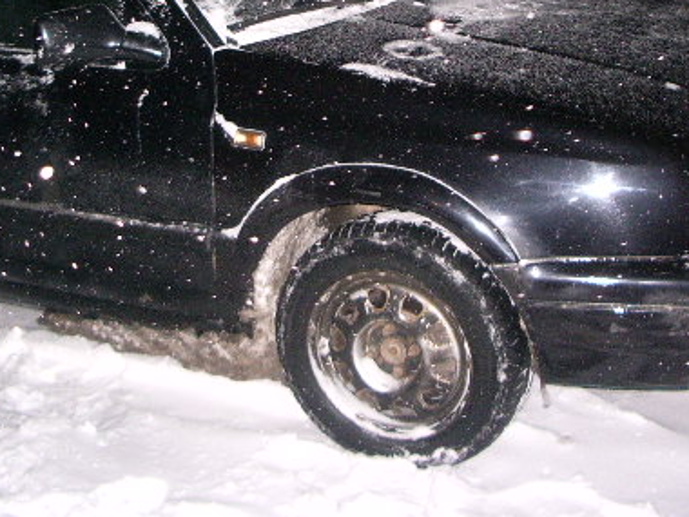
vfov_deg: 24.4
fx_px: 1174
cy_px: 96
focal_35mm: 59
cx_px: 328
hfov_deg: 32.7
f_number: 2.6
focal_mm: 5.8
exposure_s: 1/40
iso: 200
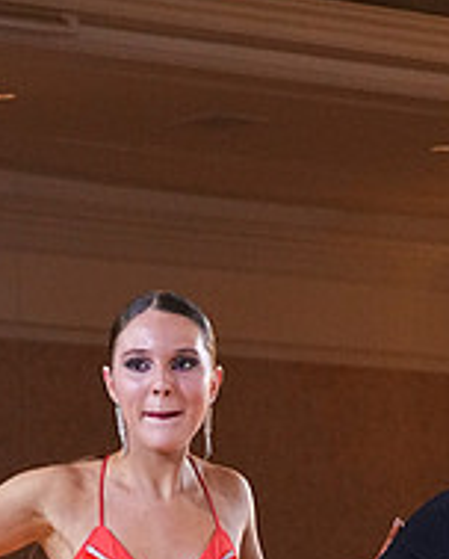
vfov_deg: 8.3
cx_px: 391
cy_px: 840
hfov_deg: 6.8
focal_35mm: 227
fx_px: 3759
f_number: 6.3
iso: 5000
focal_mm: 53
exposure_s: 1/200
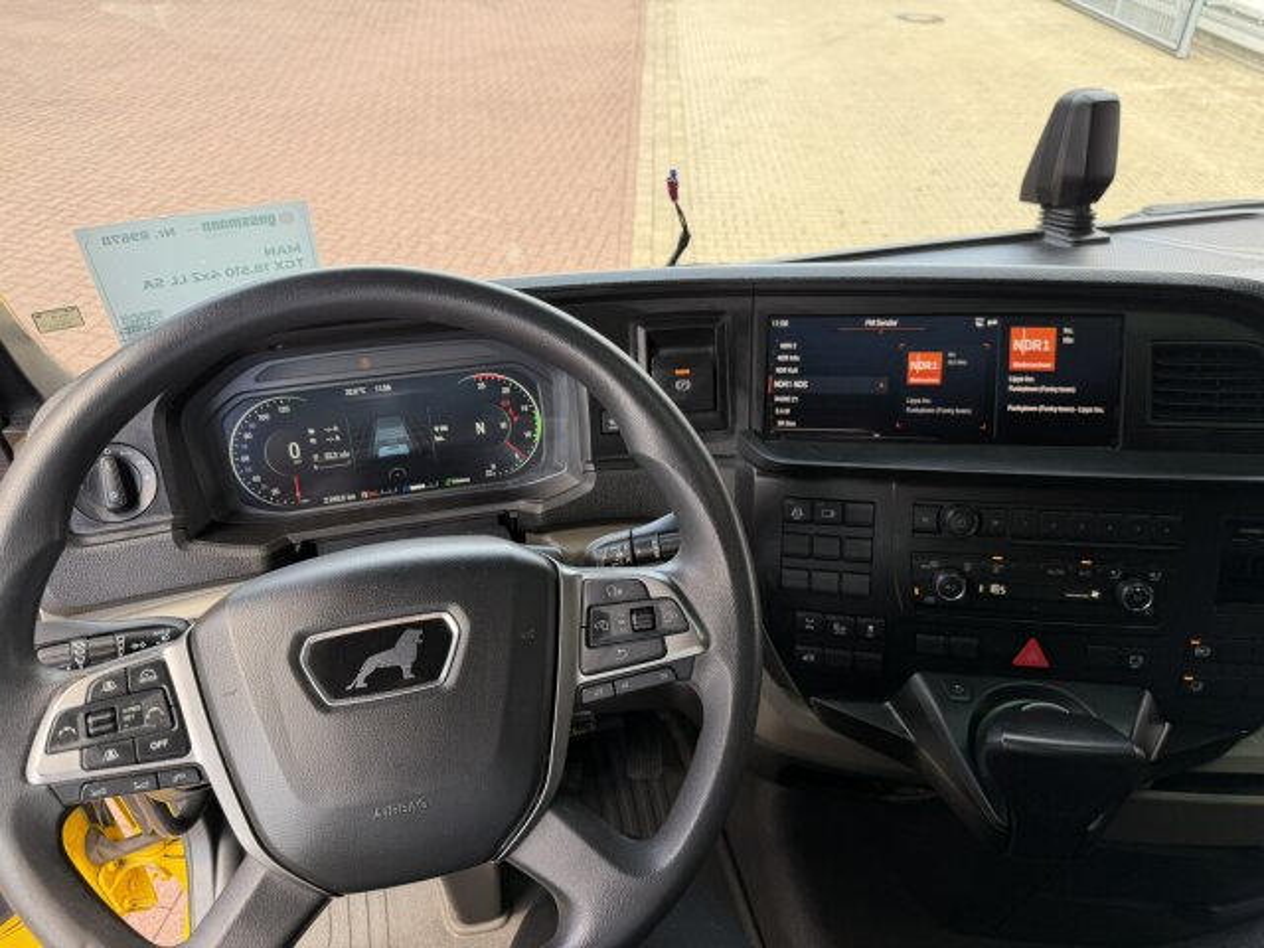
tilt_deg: -37.1
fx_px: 876
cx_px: 632
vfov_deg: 56.8
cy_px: 474
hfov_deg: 71.6
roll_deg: -1.4
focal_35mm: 24
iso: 80
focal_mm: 6.76
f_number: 1.78
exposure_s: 1/213
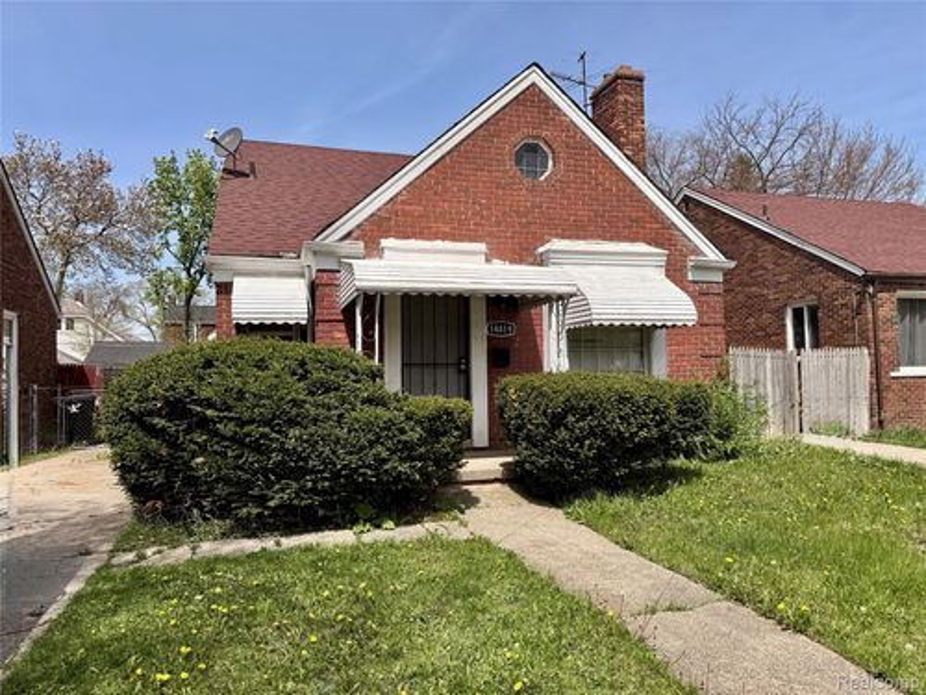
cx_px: 463
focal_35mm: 24
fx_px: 642
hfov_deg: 71.6
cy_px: 348
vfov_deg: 56.8
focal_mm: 6.76
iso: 100
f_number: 1.78
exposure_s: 1/5319
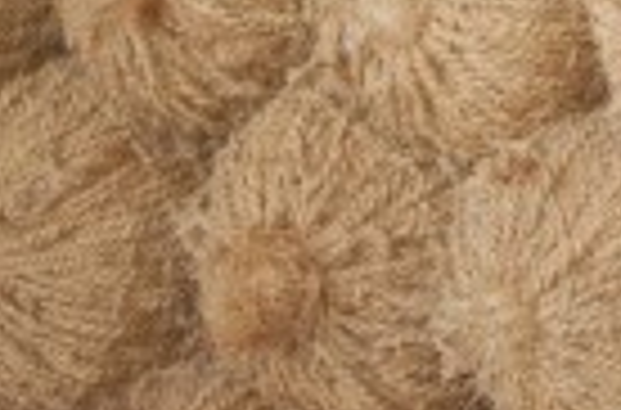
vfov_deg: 7.2
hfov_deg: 11.0
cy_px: -322
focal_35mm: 183
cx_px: 828
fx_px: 3146
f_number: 2.8
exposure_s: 1/80
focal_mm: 28
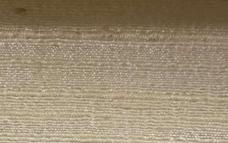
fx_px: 596
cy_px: 116
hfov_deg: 21.6
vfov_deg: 13.5
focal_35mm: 96
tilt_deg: +4.9
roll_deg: -1.1
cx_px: 102
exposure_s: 1/100
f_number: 1.5
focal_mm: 5.7
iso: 125
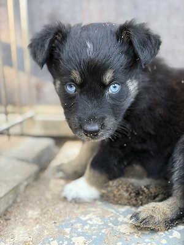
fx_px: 369
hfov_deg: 28.0
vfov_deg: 36.8
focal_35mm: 52
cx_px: 92
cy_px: 122
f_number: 1.6
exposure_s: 1/60
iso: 80
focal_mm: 5.96
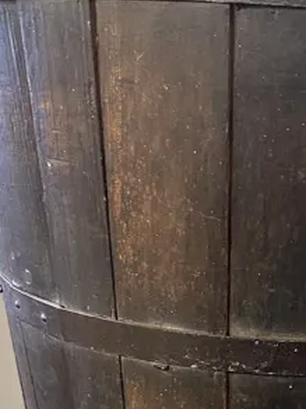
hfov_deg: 17.1
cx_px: 306
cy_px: 563
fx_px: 992
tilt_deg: -31.7
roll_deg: +3.3
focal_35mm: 84
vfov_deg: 20.8
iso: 250
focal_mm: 6.86
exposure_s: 1/50
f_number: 1.78
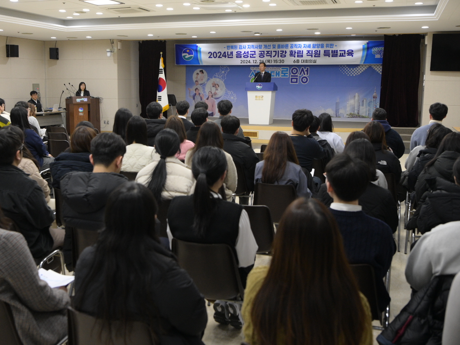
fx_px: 531
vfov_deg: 35.9
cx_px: 205
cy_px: 171
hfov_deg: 46.7
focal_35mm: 40
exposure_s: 1/250
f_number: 4.5
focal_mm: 36
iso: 3200
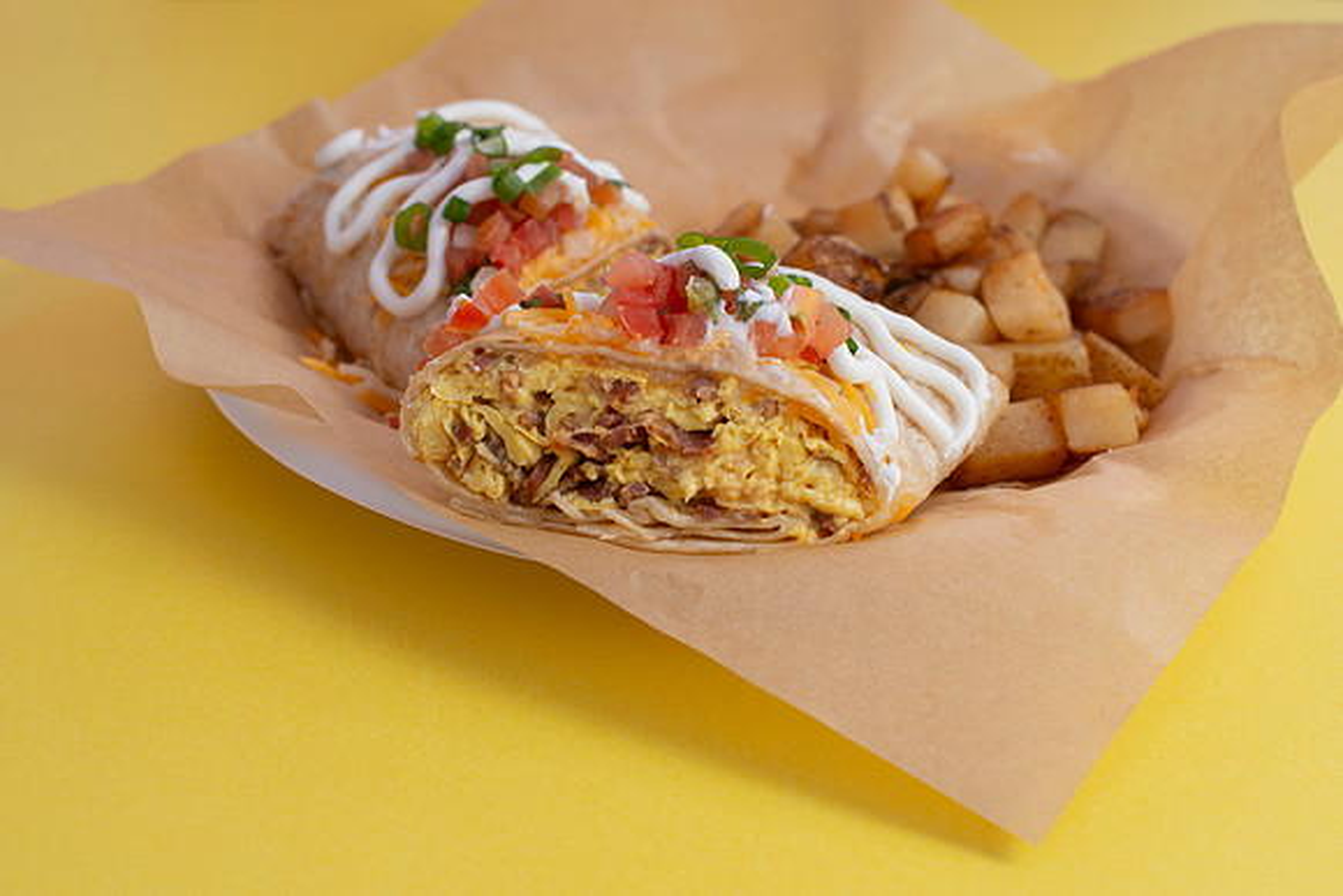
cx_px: 672
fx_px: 2165
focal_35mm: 58
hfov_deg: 34.5
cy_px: 421
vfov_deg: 23.4
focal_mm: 50
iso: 200
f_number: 6.3
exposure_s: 1/200
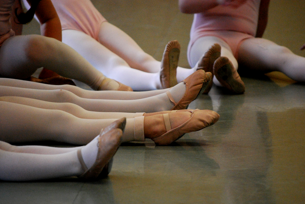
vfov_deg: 5.1
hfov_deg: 7.6
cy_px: 105
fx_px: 2286
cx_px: 152
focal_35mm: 270
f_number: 5.3
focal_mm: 165
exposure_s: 1/160
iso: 1600
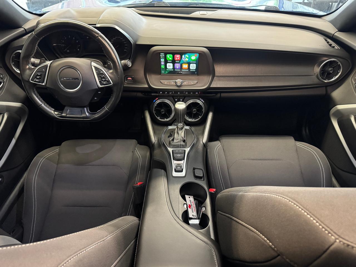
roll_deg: -0.2
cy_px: 134
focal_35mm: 24
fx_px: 247
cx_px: 178
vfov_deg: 56.8
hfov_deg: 71.6
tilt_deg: -37.2
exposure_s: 1/40
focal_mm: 6.76
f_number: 1.78
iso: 1000
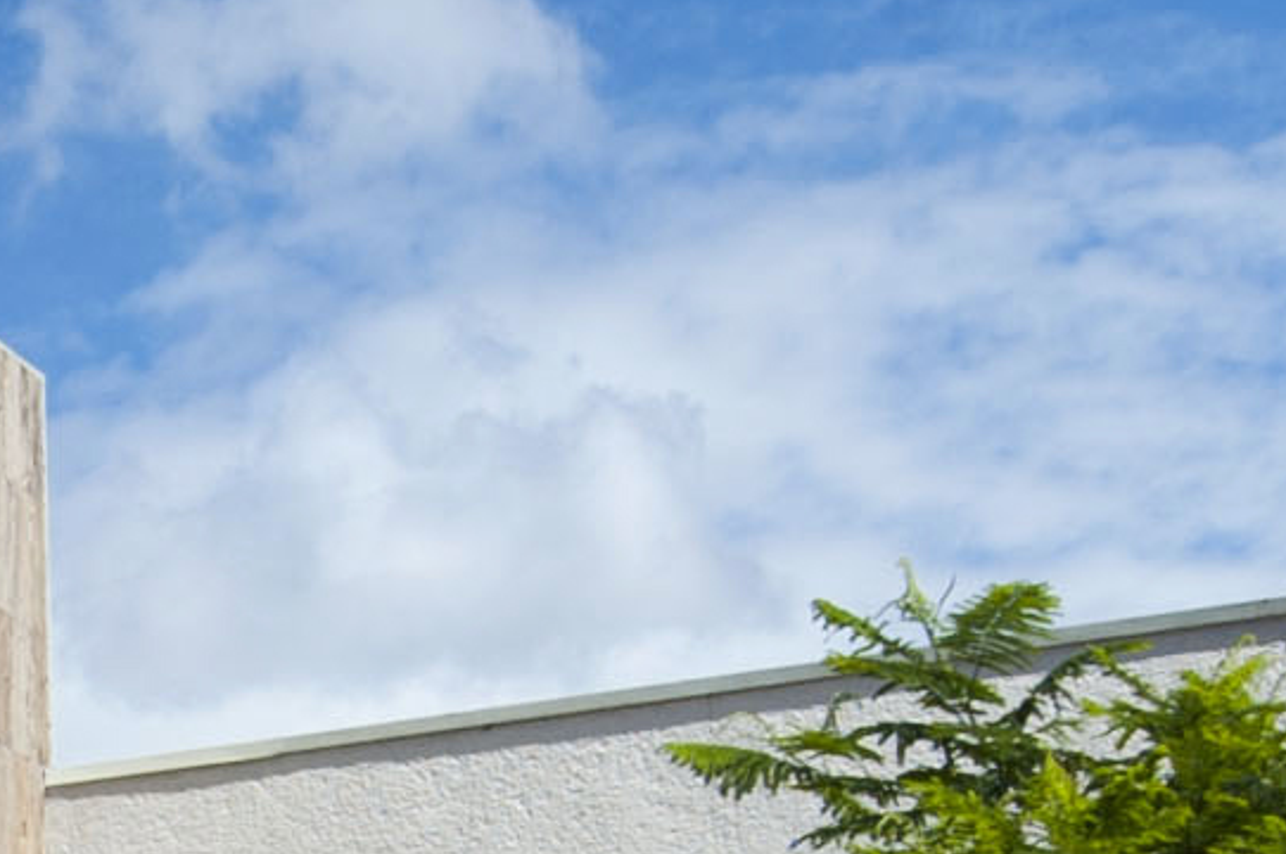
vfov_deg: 11.3
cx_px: -657
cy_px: 1661
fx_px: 3925
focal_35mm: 110
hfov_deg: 16.8
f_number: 8
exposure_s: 1/320
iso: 200
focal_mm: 14
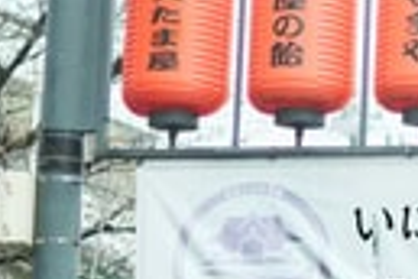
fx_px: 2833
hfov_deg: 8.1
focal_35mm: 244
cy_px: 133
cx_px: 765
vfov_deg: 5.6
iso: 100
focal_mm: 35
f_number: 1.8
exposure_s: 1/640
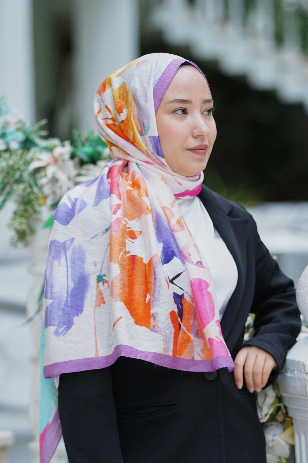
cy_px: 232
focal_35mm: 116
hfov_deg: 11.8
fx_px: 1489
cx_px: 155
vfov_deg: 17.6
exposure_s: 1/250
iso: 100
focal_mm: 115
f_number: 2.8
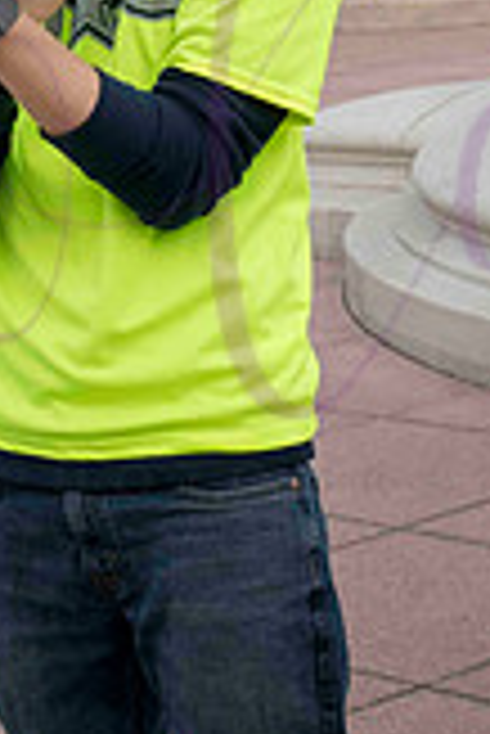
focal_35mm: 138
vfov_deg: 14.5
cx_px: 117
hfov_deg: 9.9
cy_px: -95
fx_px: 2811
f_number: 10
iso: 640
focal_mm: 50
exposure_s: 1/800
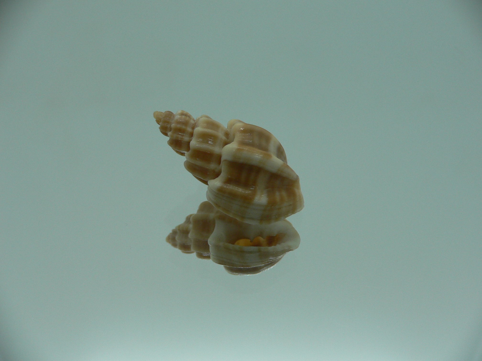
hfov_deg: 52.6
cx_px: 241
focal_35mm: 35
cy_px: 180
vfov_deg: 40.7
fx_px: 487
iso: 80
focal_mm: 4.6
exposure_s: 1/60
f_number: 2.8
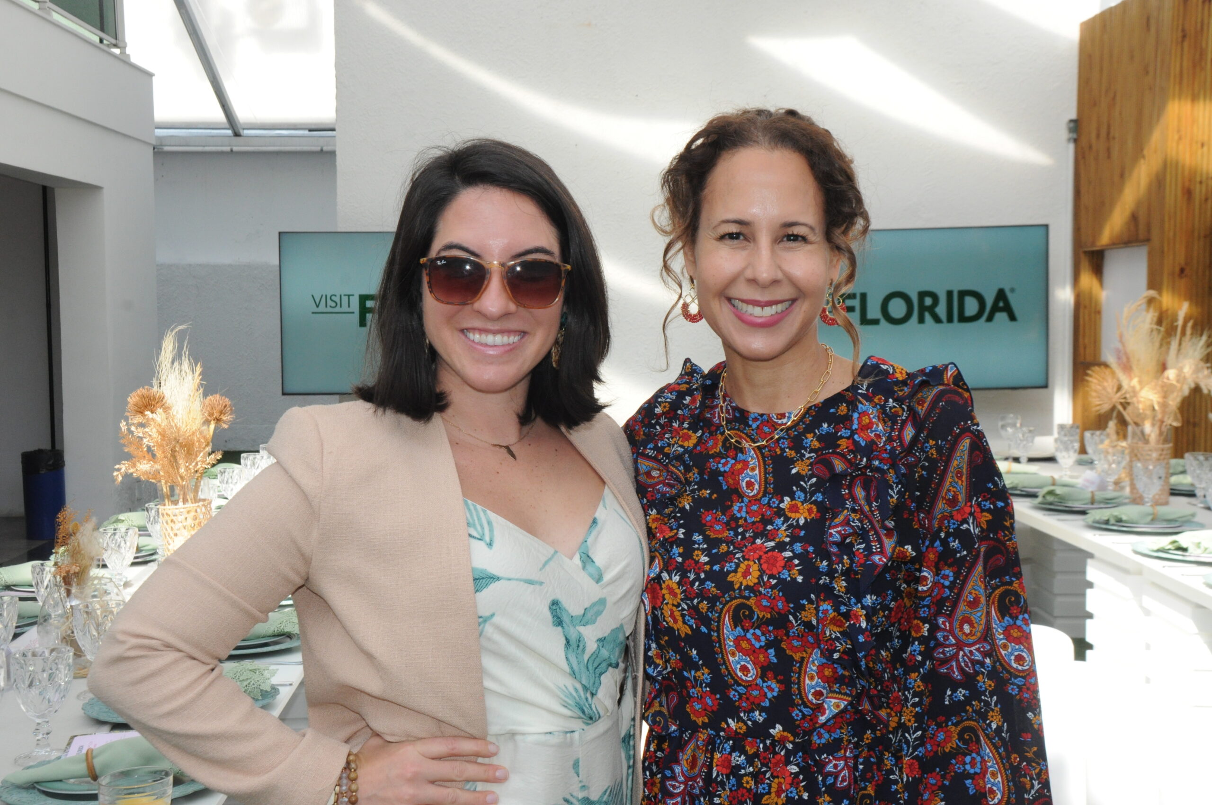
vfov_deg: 28.0
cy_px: 402
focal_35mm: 48
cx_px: 606
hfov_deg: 41.2
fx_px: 1614
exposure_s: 1/200
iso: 800
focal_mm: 32
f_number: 13
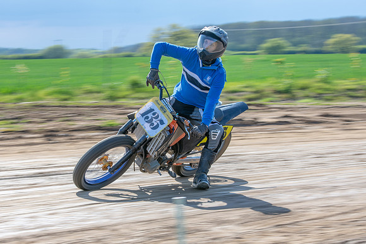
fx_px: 1377
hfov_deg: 15.1
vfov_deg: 10.1
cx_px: 152
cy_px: 140
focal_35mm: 135
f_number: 8
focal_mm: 70
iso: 200
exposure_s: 1/160
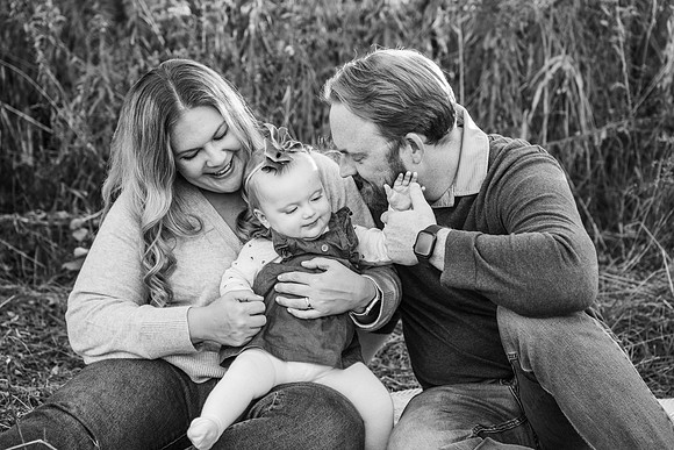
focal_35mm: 70
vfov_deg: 19.5
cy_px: 225
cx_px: 337
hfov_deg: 28.8
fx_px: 1311
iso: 640
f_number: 4.5
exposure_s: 1/320
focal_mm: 70
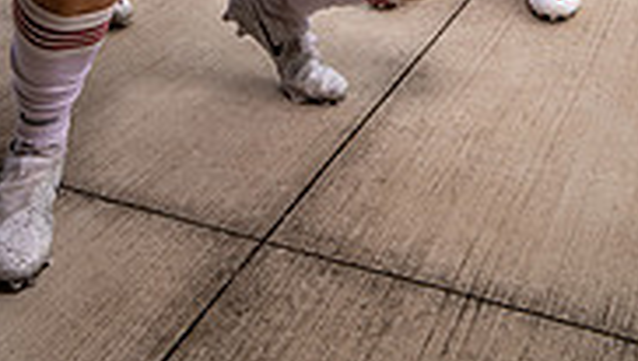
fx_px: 1050
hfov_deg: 33.5
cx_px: 214
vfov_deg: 15.4
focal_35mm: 62
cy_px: -372
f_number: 9
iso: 100
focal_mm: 24
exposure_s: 1/125
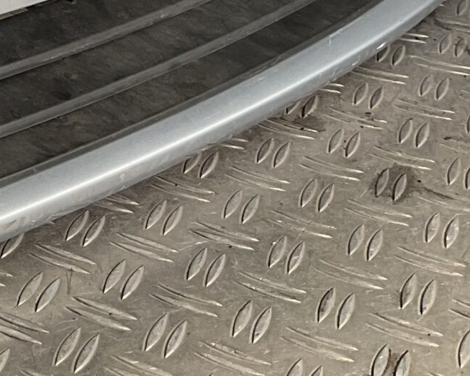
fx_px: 1544
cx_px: -286
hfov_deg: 15.6
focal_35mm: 111
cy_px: -218
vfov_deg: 13.0
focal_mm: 3
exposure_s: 1/469
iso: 16
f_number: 1.8
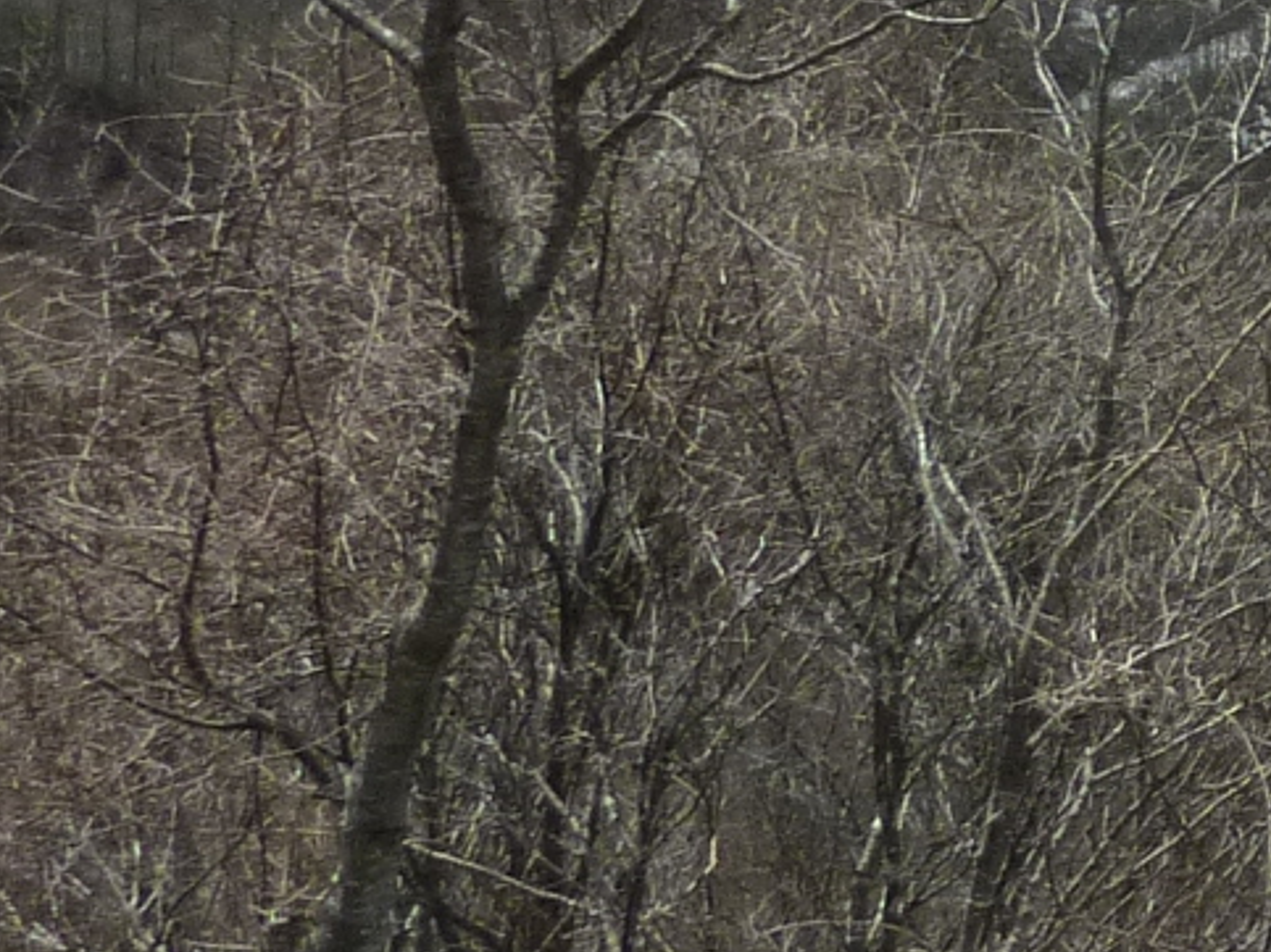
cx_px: 2684
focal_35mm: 106
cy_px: -255
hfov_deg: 14.6
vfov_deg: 13.5
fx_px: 3891
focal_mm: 4.1
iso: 125
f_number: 5.6
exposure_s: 1/500
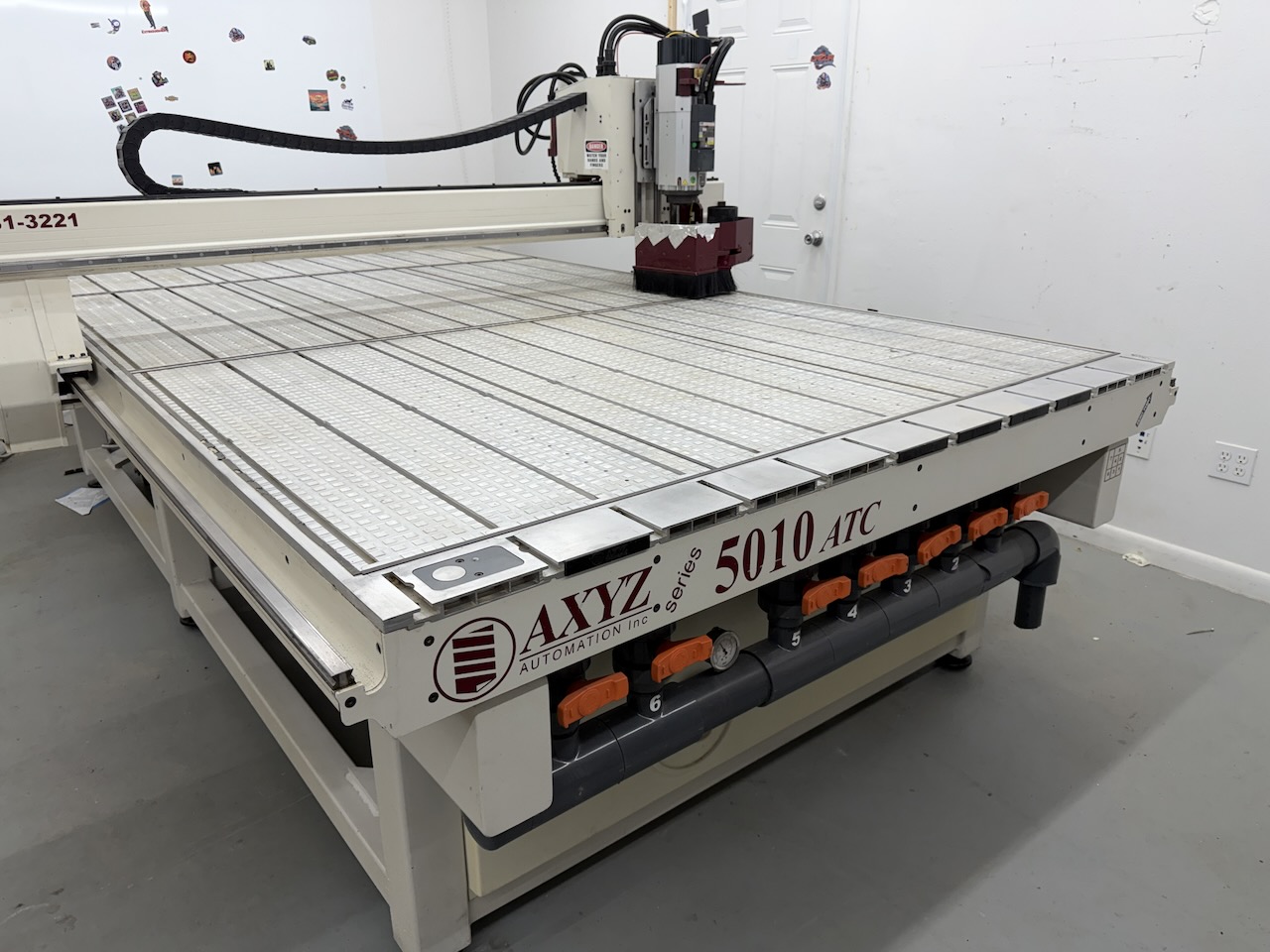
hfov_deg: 71.6
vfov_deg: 56.8
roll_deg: +0.9
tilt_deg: -20.9
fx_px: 881
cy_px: 476
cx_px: 635
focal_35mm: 24
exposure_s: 1/120
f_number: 1.78
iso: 80
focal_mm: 6.76
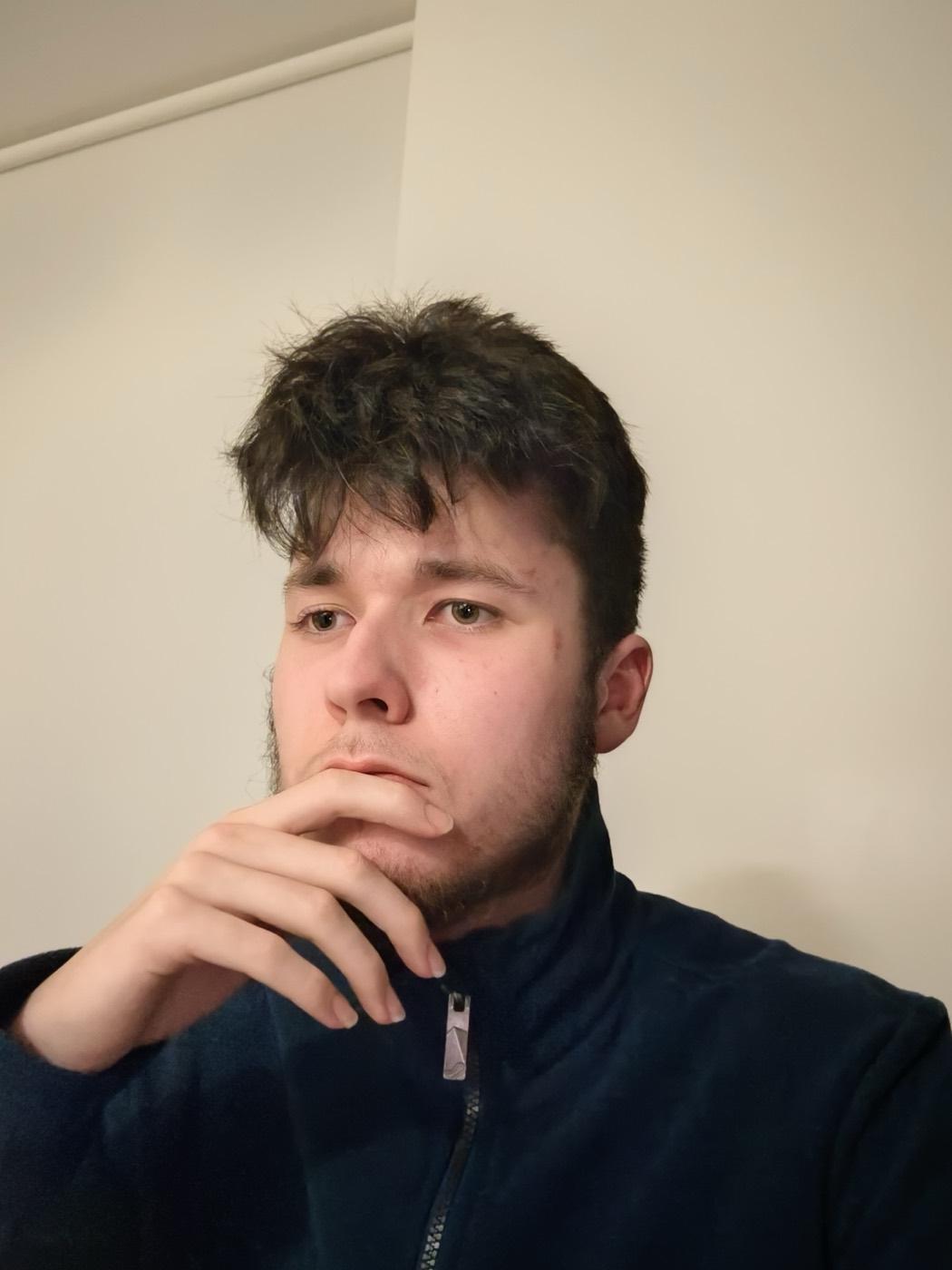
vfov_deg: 61.7
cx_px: 476
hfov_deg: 48.2
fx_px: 1063
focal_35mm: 29
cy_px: 635
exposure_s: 1/11.1
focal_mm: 3.61
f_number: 2.2
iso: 3337
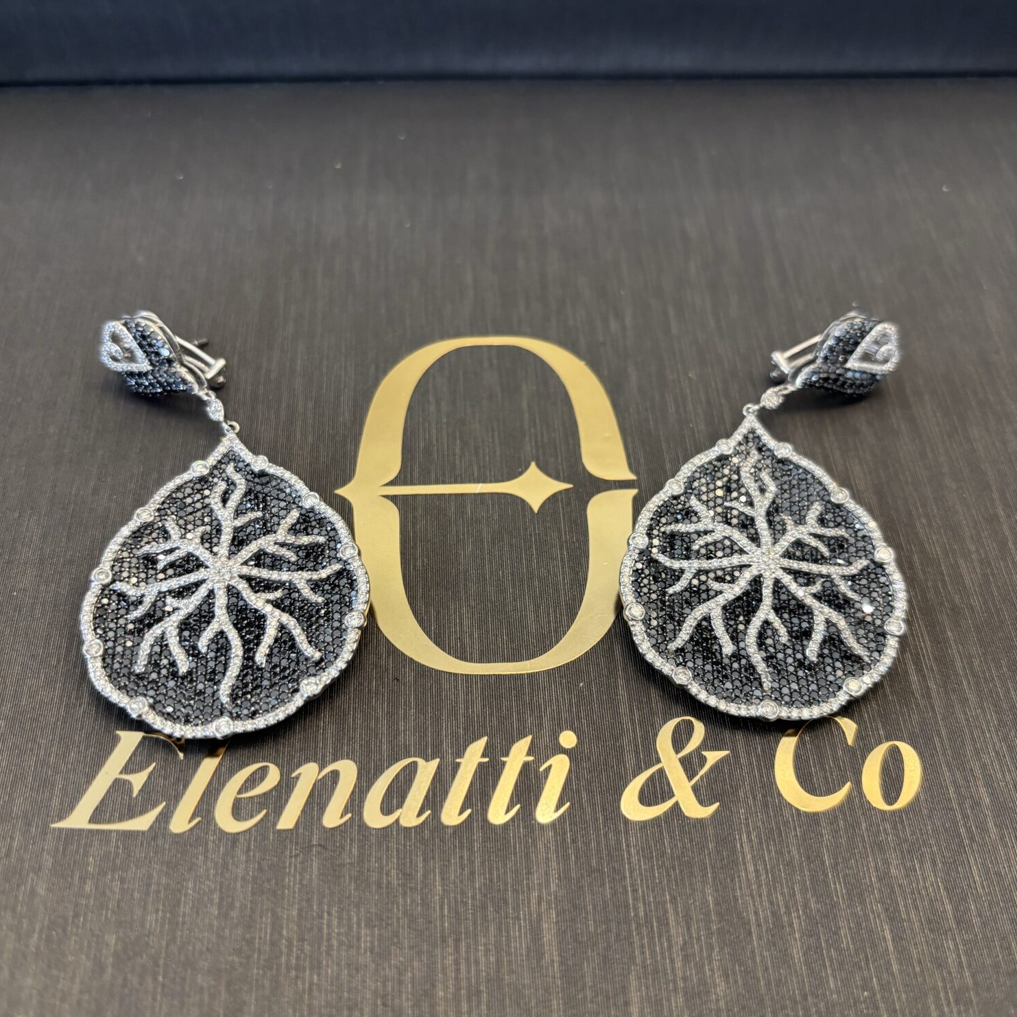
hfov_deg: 52.5
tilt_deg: -55.5
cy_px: 494
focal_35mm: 31
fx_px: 1030
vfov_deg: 52.5
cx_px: 507
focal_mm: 5.96
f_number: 1.6
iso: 160
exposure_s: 1/60
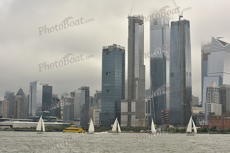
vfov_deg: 19.5
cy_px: 76
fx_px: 447
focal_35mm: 70
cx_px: 115
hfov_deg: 28.8
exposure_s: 1/800
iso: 400
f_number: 11
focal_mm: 70
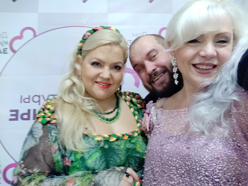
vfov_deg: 66.0
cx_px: 124
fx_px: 143
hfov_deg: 81.7
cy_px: 93
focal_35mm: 20
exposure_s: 1/33
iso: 640
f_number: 2
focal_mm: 3.48
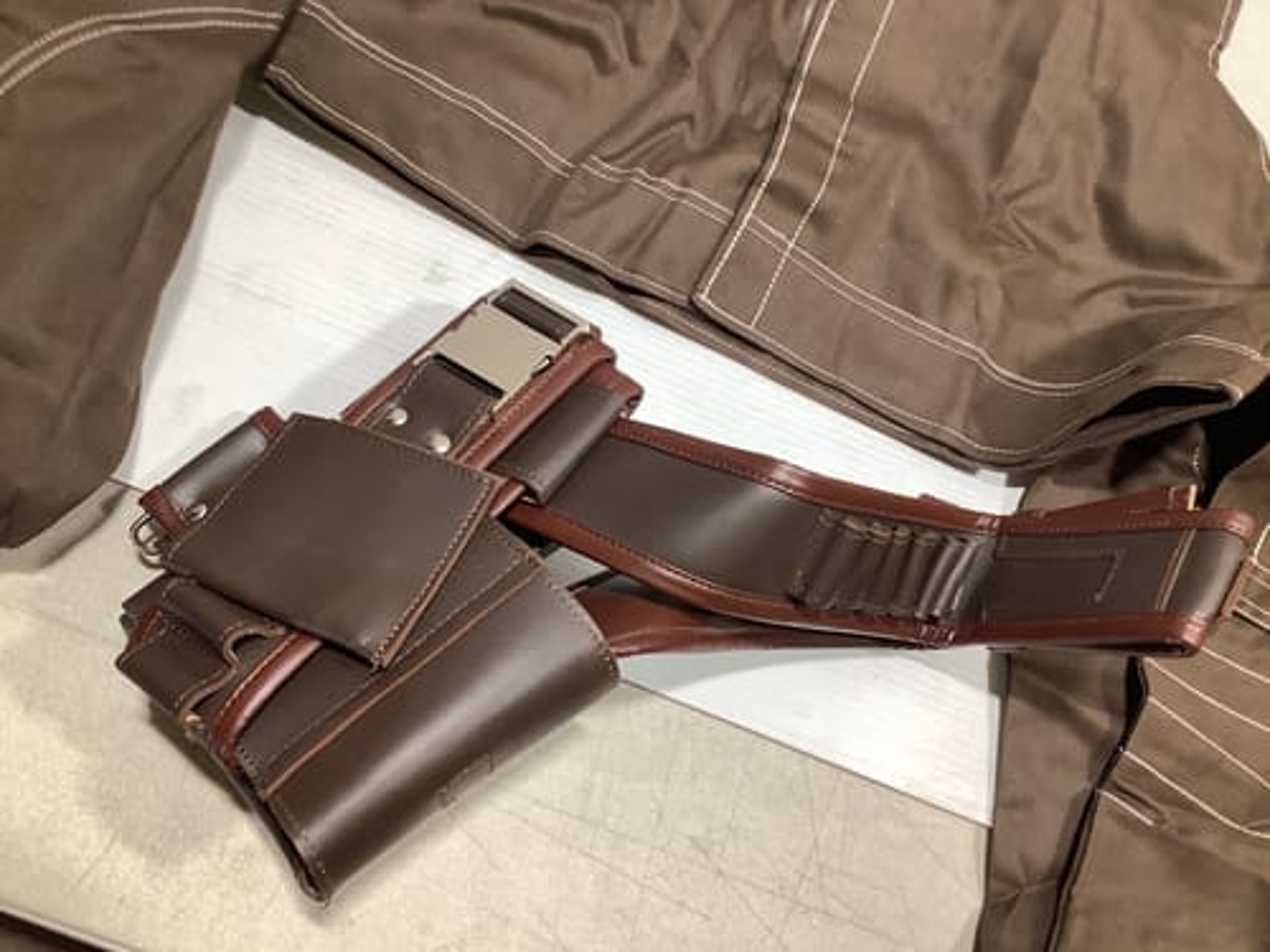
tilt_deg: -73.0
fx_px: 1137
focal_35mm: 31
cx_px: 635
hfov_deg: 58.4
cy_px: 476
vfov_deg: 45.4
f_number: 2.4
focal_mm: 3.3
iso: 50
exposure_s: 1/50
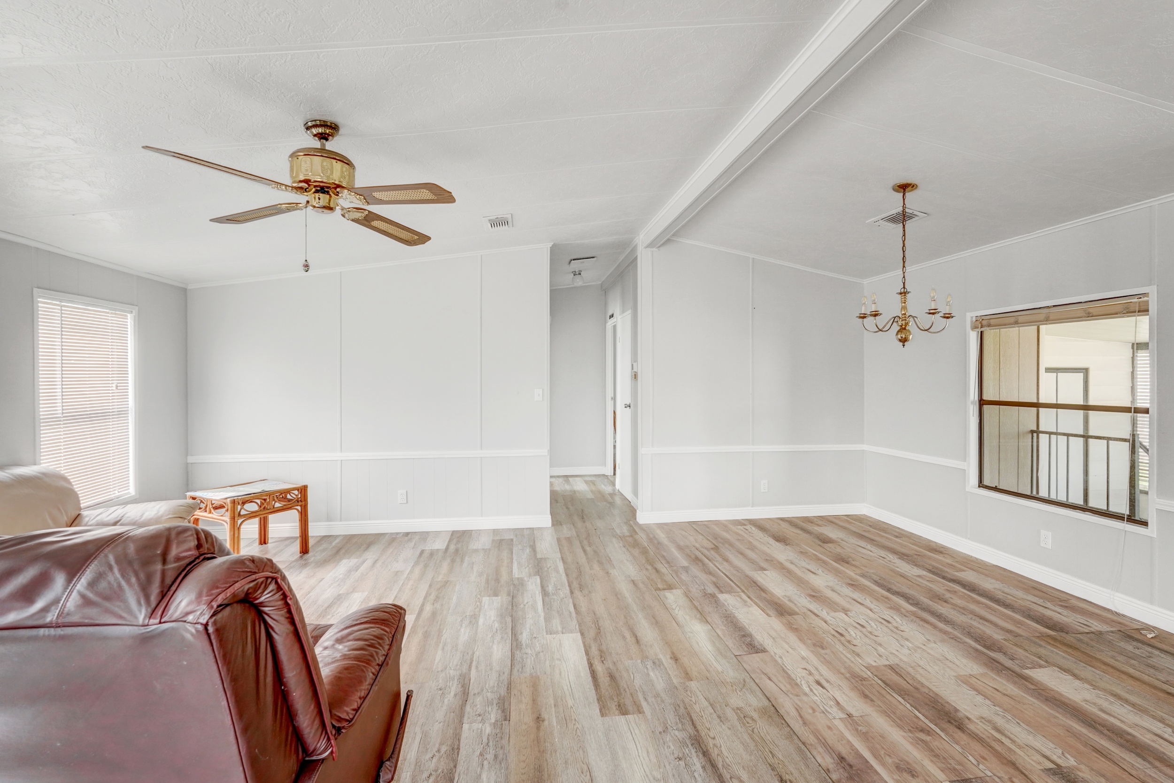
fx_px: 522
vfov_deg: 73.8
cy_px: 392
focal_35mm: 16
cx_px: 587
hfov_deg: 96.7
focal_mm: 16
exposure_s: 1/15
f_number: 8
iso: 400
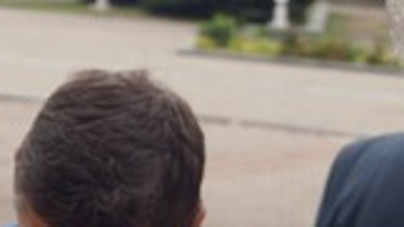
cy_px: 363
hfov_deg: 12.2
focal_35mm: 176
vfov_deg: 6.8
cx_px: 162
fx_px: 1885
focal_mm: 26
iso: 100
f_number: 4
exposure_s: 1/160
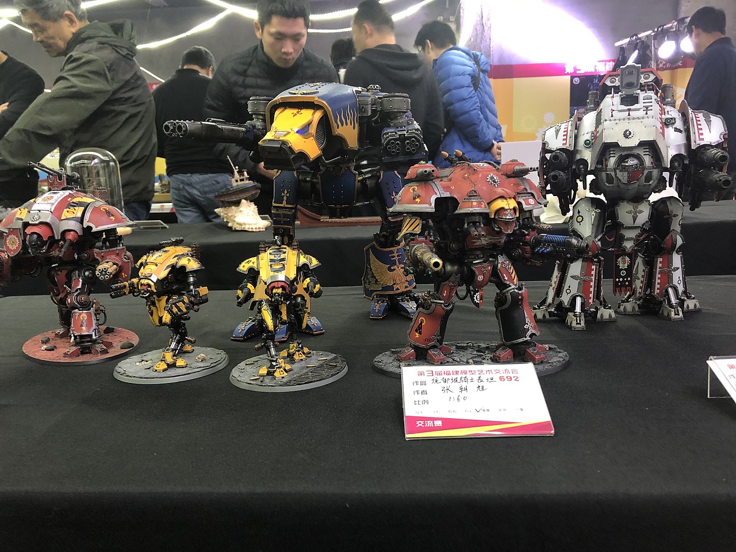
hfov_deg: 63.4
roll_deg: +2.7
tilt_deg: -11.4
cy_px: 276
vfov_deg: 49.7
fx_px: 595
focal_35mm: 28
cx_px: 368
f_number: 1.8
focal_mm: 3.99
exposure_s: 1/17
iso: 80
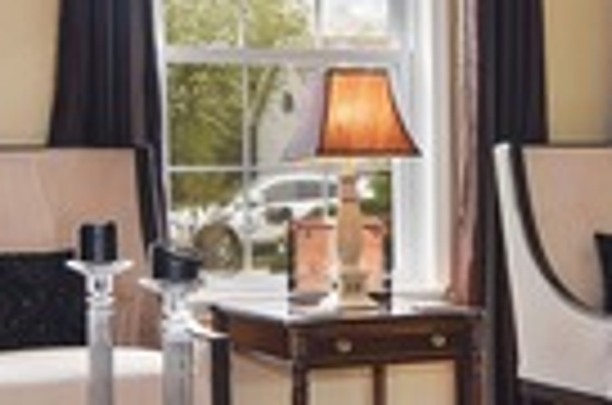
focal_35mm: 85
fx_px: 1442
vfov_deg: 16.0
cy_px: 191
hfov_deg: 23.8
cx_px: 418
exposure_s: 1/6
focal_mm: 12
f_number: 8
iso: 200
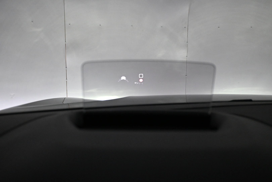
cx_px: 136
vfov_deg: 40.0
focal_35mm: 33
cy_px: 91
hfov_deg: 57.2
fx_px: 249
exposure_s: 1/320
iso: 1600
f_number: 4
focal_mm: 22
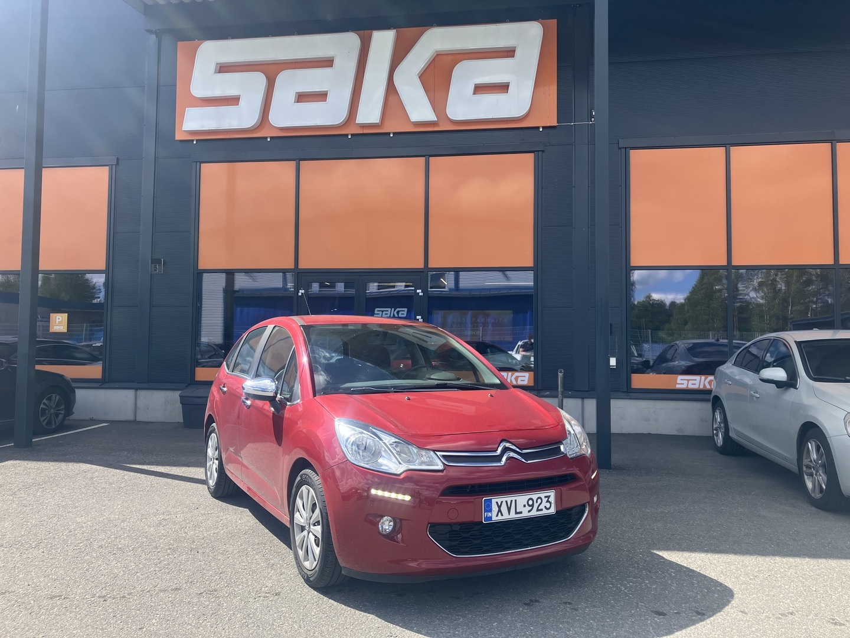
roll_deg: -1.0
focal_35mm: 28
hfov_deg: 63.4
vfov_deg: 49.7
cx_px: 425
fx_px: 688
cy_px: 319
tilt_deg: +3.6
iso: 32
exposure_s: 1/852
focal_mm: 3.99
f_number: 1.8
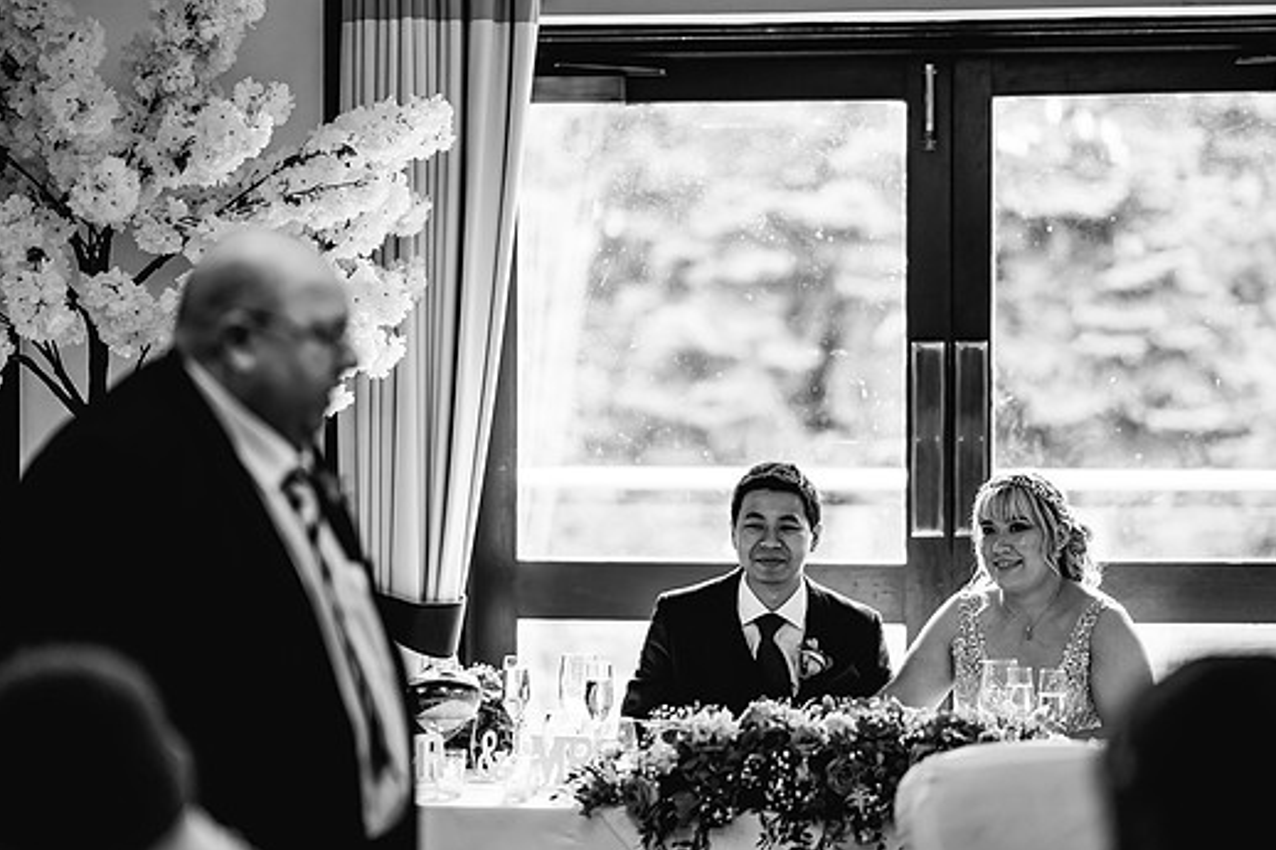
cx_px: 675
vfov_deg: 14.0
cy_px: 413
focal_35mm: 98
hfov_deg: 20.8
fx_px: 3472
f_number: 1.4
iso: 320
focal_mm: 85
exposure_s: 1/500
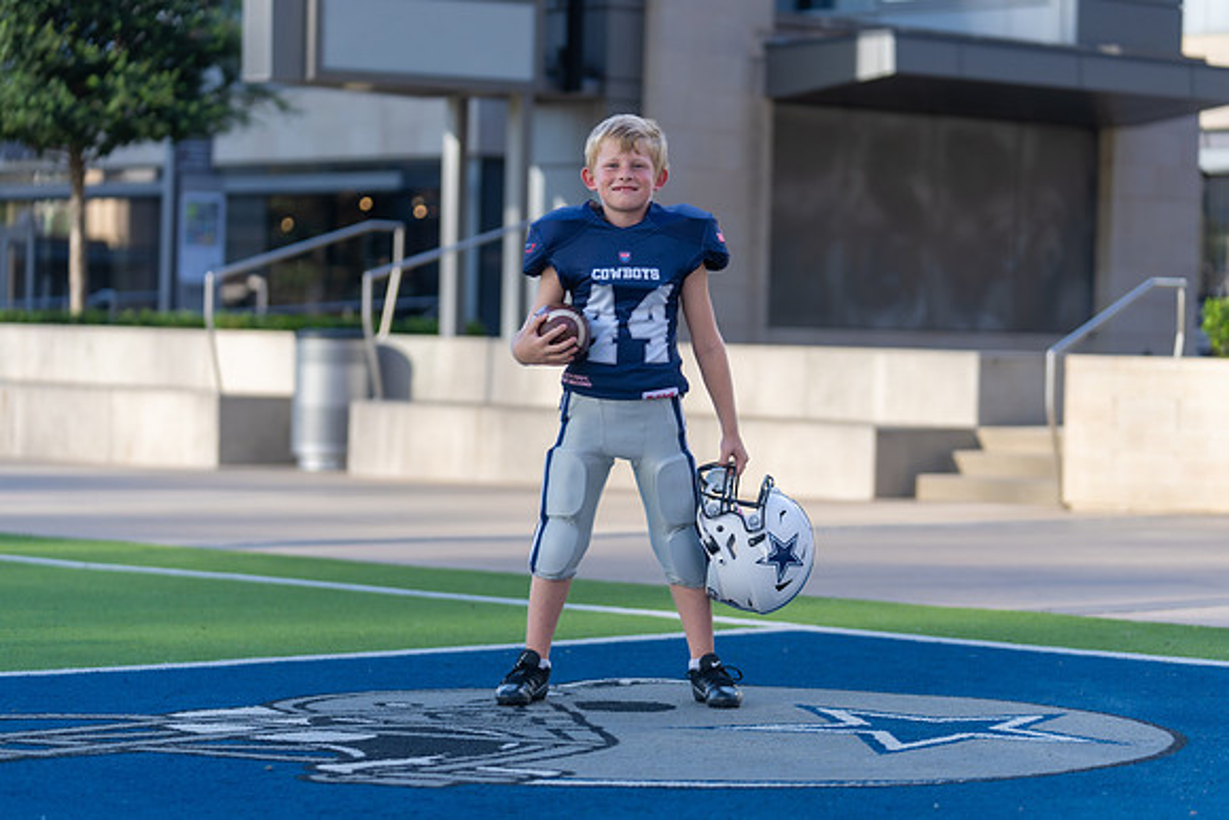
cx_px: 614
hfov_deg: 20.4
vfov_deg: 13.7
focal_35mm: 100
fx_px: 3413
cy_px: 410
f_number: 2.8
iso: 100
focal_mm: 98
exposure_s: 1/500
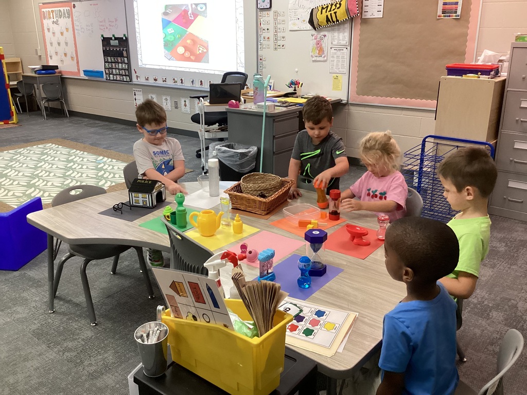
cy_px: 198
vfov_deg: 45.4
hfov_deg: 58.4
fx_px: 472
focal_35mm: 31
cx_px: 264
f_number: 2.4
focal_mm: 3.3
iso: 320
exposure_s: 1/60
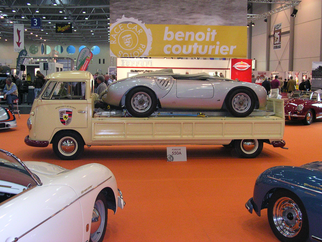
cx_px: 161
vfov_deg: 33.6
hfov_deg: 43.9
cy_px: 121
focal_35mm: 43
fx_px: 400
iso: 392
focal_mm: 6.6
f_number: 2.9
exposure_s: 1/60
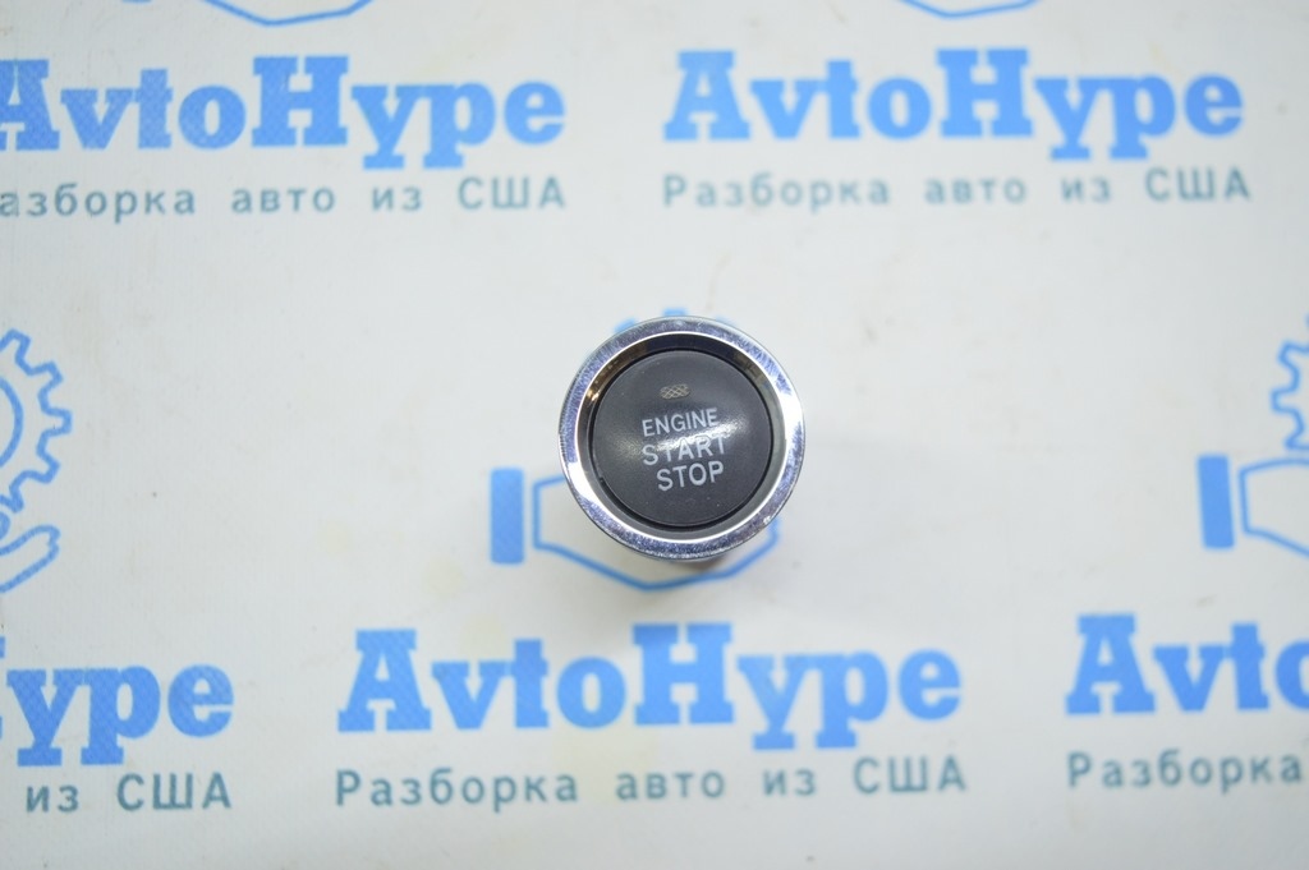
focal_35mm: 42
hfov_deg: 46.4
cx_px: 654
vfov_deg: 31.8
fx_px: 1526
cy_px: 435
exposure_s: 1/50
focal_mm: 28
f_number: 4.2
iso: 400
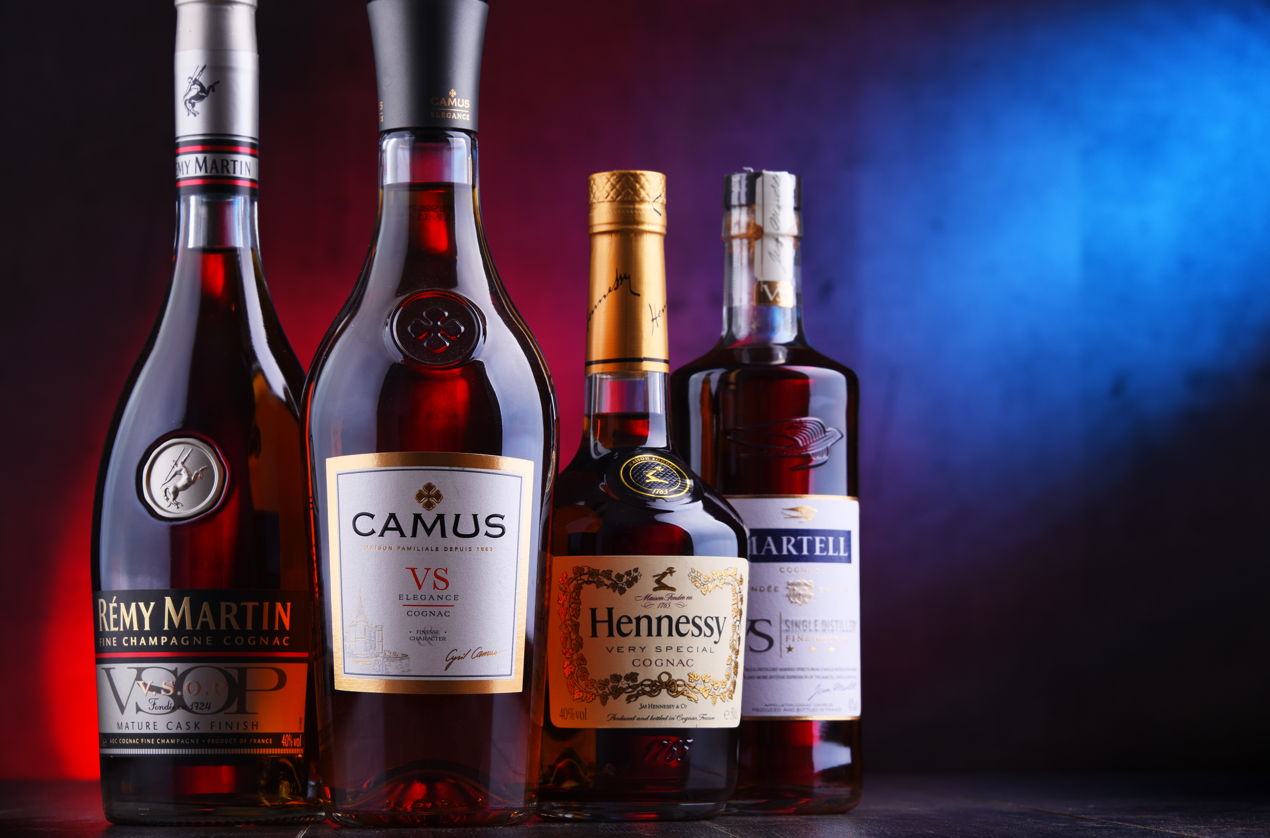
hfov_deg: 16.8
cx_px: 635
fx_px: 4291
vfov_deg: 11.2
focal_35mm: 122
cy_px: 419
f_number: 13
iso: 100
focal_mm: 122
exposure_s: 1/125
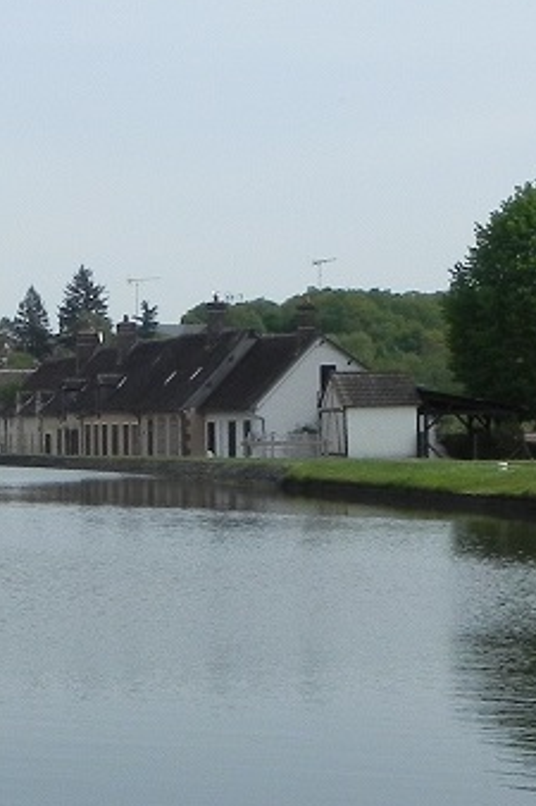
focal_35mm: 115
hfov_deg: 11.3
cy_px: 401
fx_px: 2571
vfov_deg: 17.8
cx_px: -329
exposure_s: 1/368
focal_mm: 7.3
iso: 160
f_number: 8
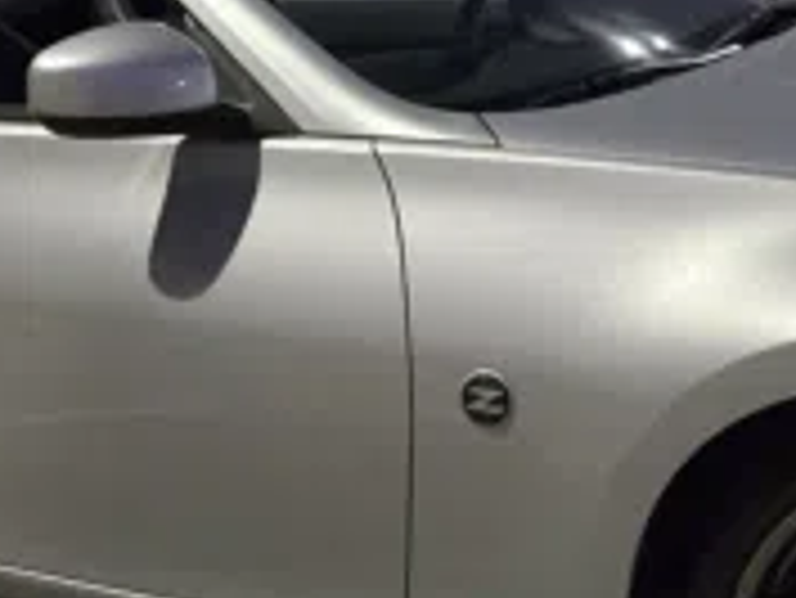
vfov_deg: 17.8
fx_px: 1910
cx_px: 436
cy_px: 337
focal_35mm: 83
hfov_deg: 23.5
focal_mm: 6.3
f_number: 1.7
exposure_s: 1/100
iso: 2000
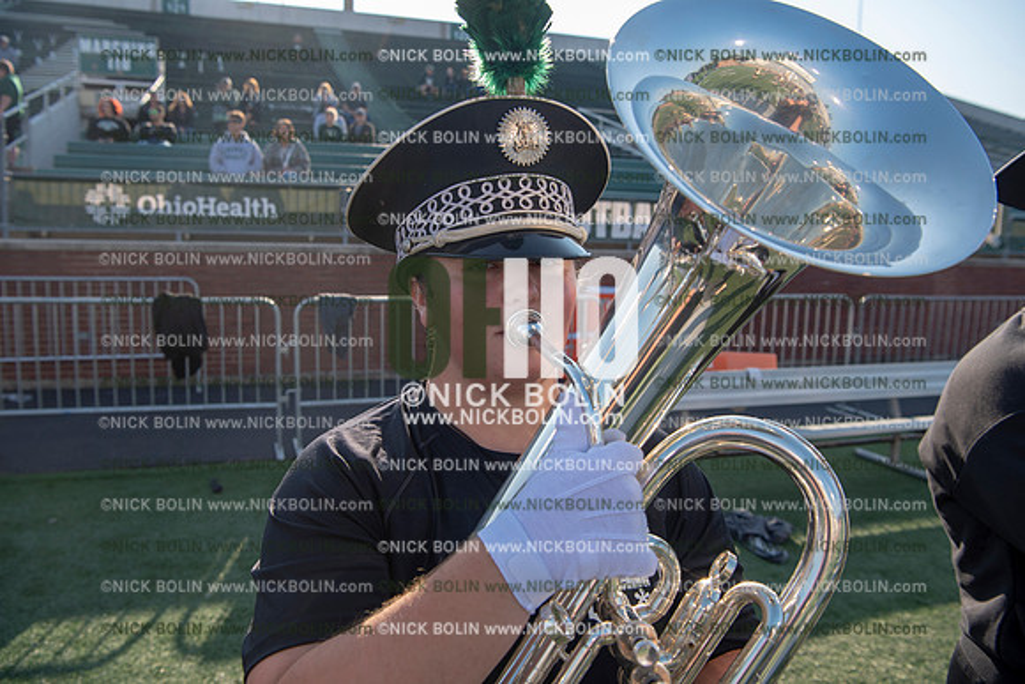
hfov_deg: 61.9
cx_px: 512
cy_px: 342
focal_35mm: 30
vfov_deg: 43.6
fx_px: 854
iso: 100
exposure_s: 1/320
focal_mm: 30
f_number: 5.6
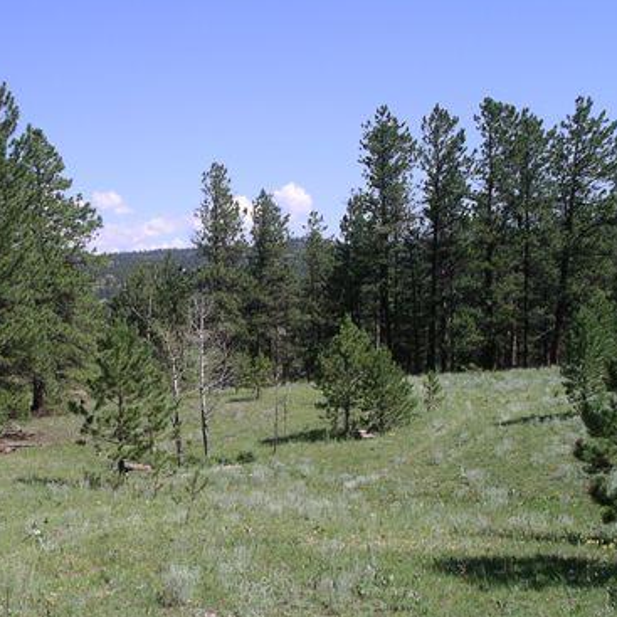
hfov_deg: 29.5
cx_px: 145
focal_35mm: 57
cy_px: 356
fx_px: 1149
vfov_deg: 30.0
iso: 64
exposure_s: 1/320
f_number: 5
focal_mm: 7.8
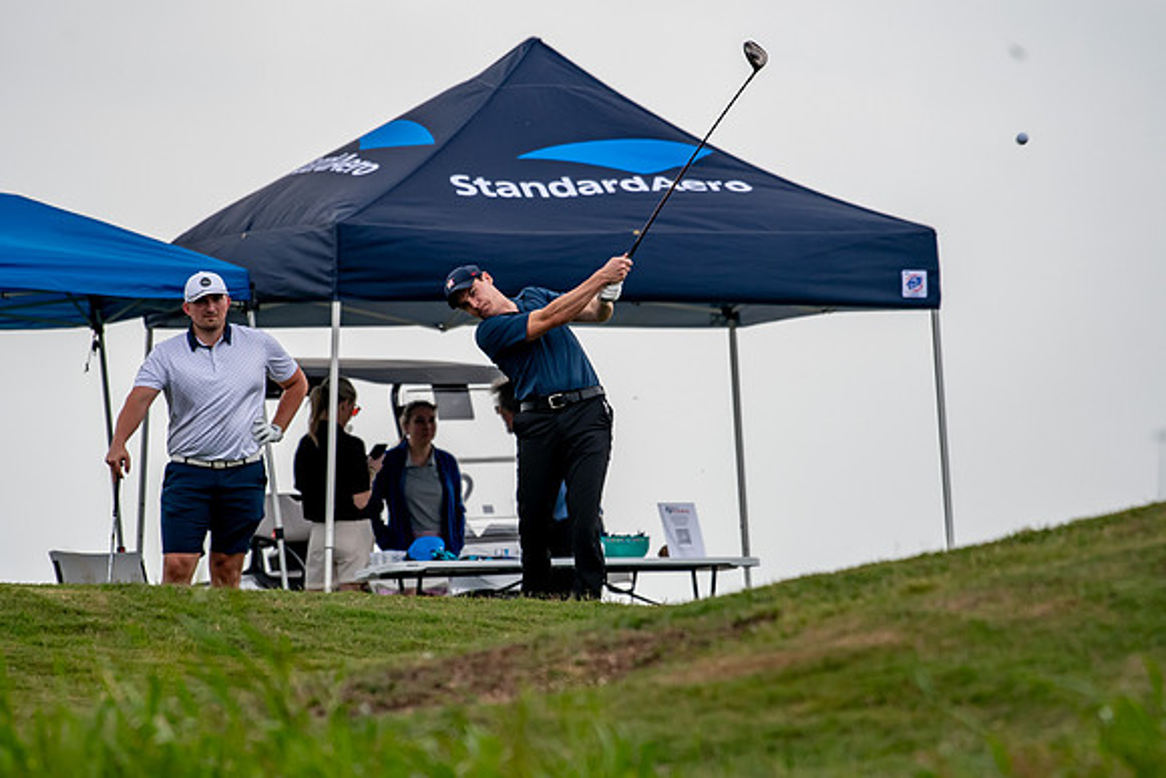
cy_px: 389
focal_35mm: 585
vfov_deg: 2.4
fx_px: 18951
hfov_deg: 3.5
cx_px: 583
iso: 400
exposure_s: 1/2000
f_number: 5.6
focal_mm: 390
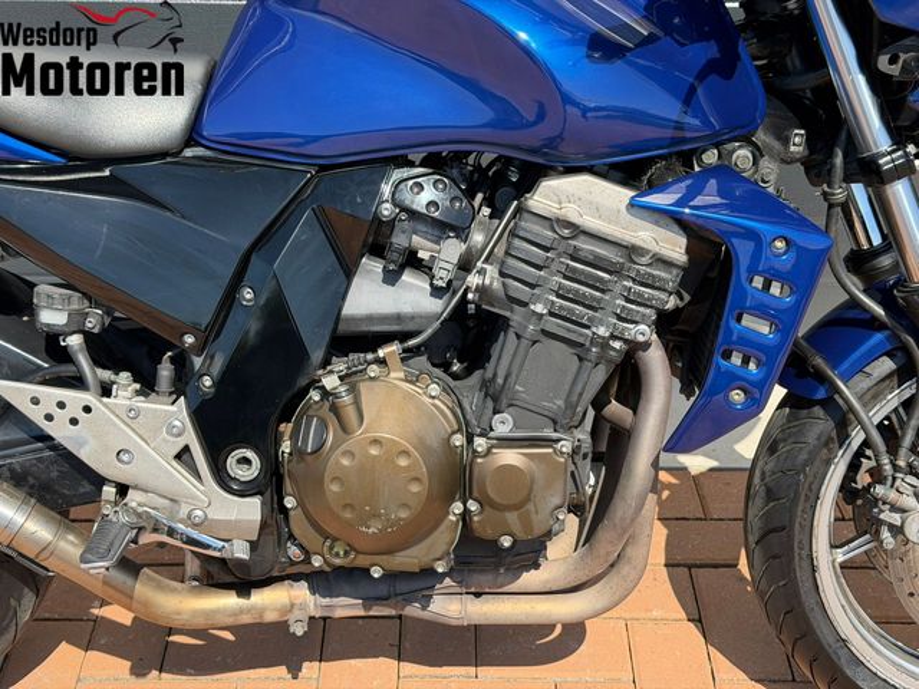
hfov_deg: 39.7
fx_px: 1274
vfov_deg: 30.3
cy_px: 344
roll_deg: -0.9
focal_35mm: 48
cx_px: 460
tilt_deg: -32.4
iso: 64
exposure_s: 1/1642
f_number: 1.78
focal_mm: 6.76
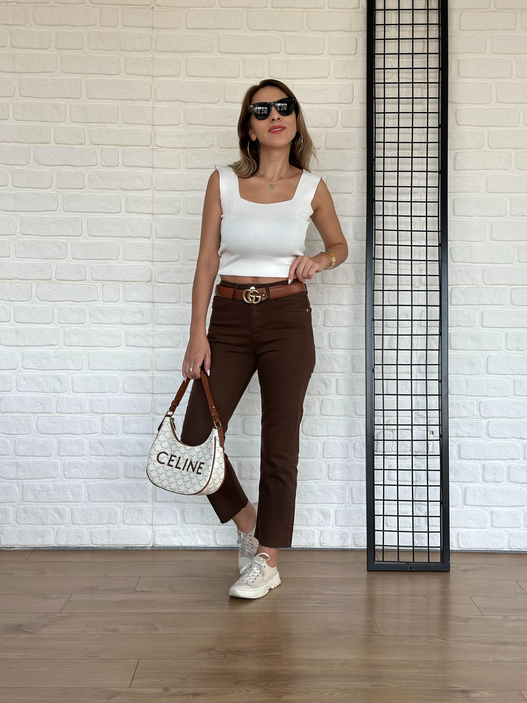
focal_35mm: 48
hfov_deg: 30.3
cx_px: 264
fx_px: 974
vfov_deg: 39.7
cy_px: 352
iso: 80
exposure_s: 1/337
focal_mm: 6.86
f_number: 1.78
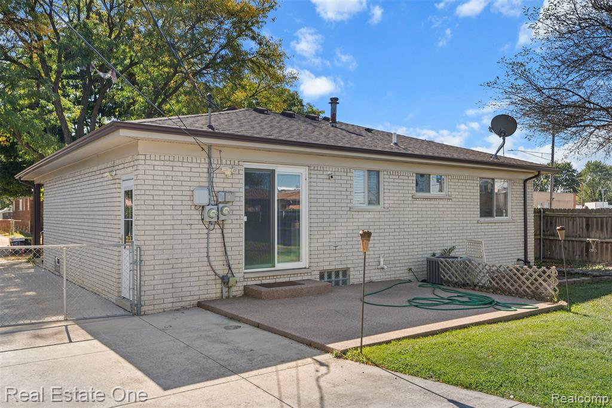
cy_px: 204
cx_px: 306
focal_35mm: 29
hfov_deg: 63.7
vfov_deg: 44.9
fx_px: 493
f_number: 8
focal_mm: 29
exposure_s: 1/40
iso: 100
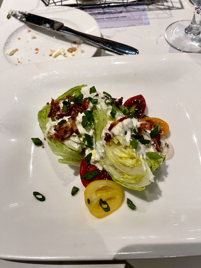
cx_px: 100
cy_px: 134
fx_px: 194
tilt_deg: -59.4
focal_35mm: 25
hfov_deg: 54.9
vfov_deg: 69.4
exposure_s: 1/60
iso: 250
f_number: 1.6
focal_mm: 5.1
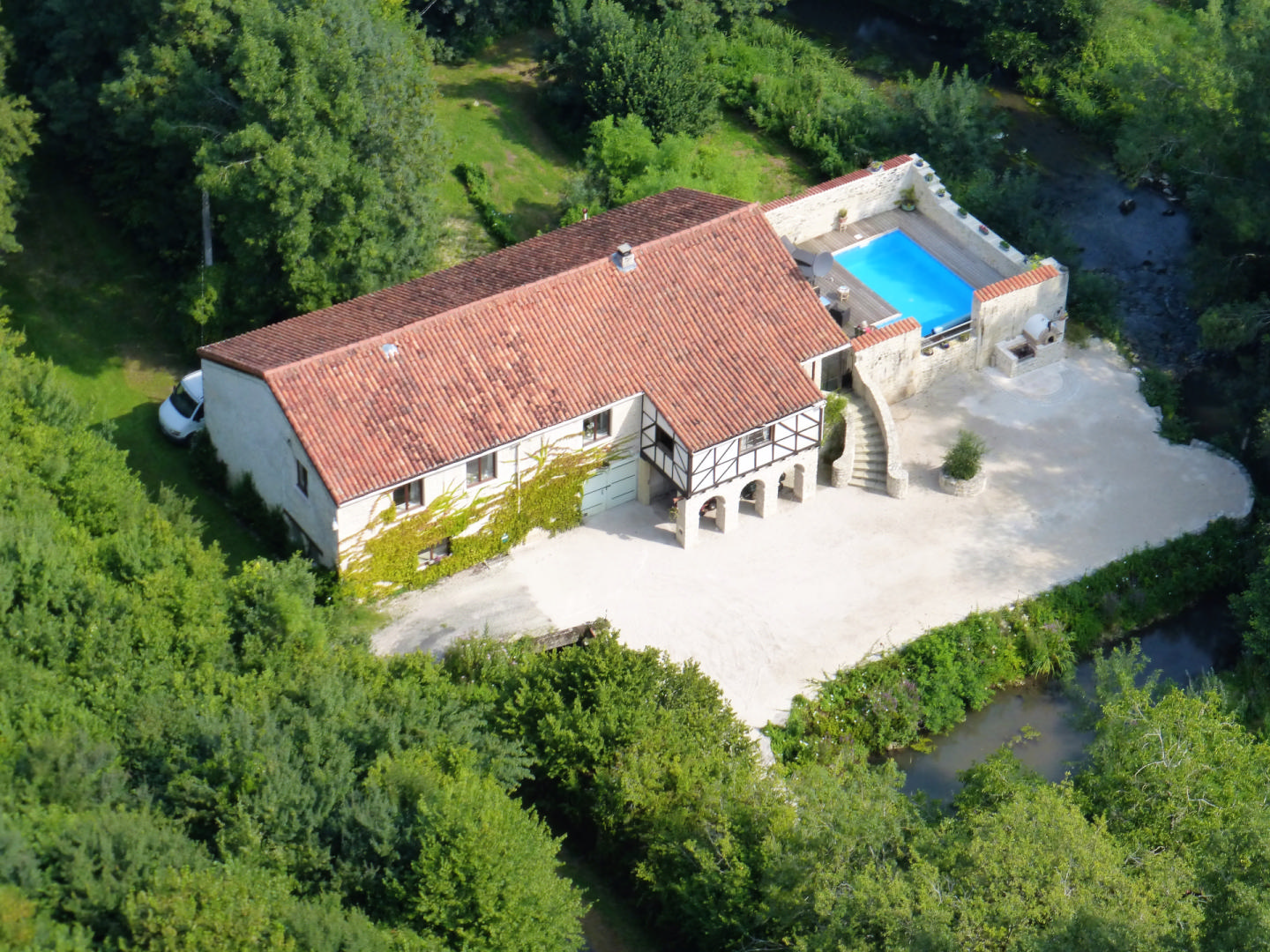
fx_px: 3559
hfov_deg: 20.2
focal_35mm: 97
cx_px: 635
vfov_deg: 15.2
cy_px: 476
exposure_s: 1/320
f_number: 5.2
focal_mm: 16.1
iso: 160
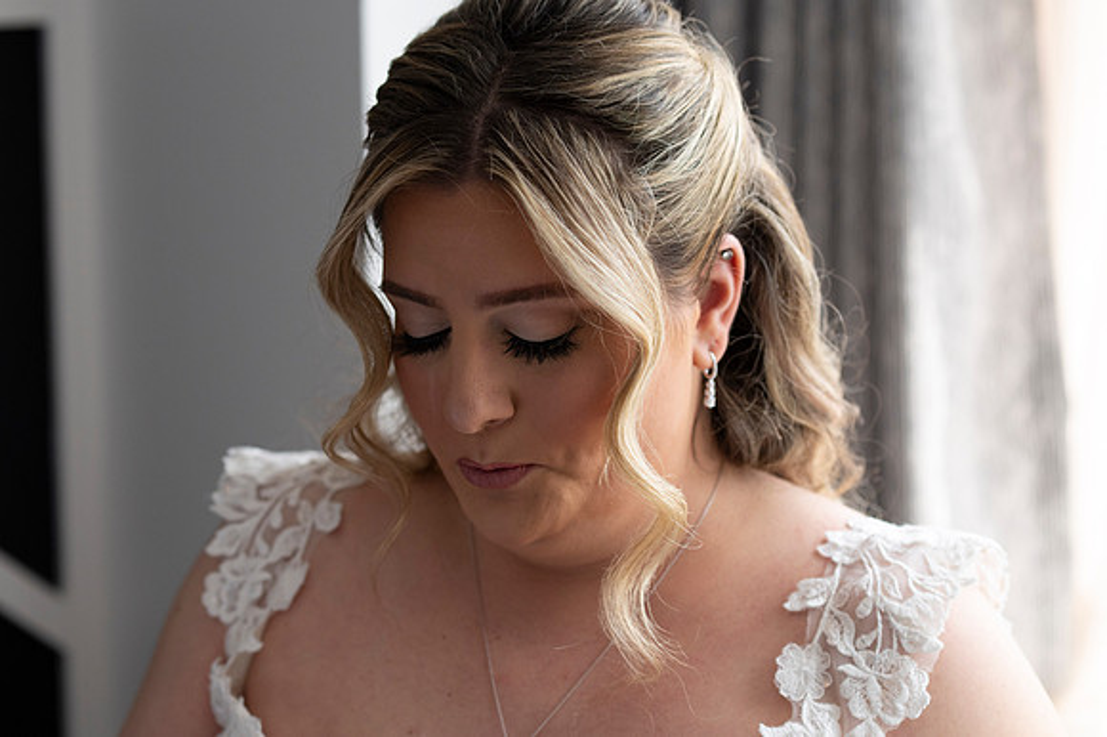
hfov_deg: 23.9
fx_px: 2612
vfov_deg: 16.1
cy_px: 368
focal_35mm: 85
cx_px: 554
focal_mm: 85
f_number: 4
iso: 1600
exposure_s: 1/800
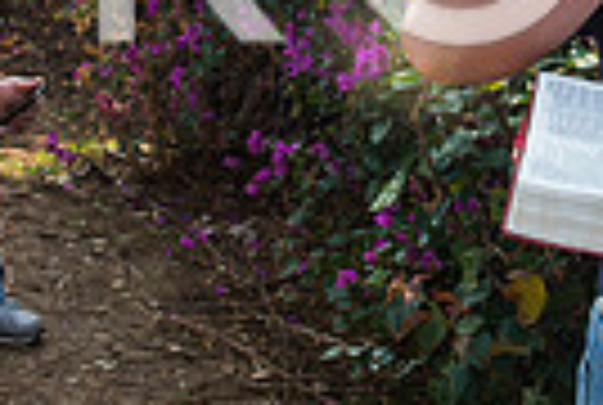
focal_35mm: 138
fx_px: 2317
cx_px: 500
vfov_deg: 9.8
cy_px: -83
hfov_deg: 14.7
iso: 100
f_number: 7.1
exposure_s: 1/80
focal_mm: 32
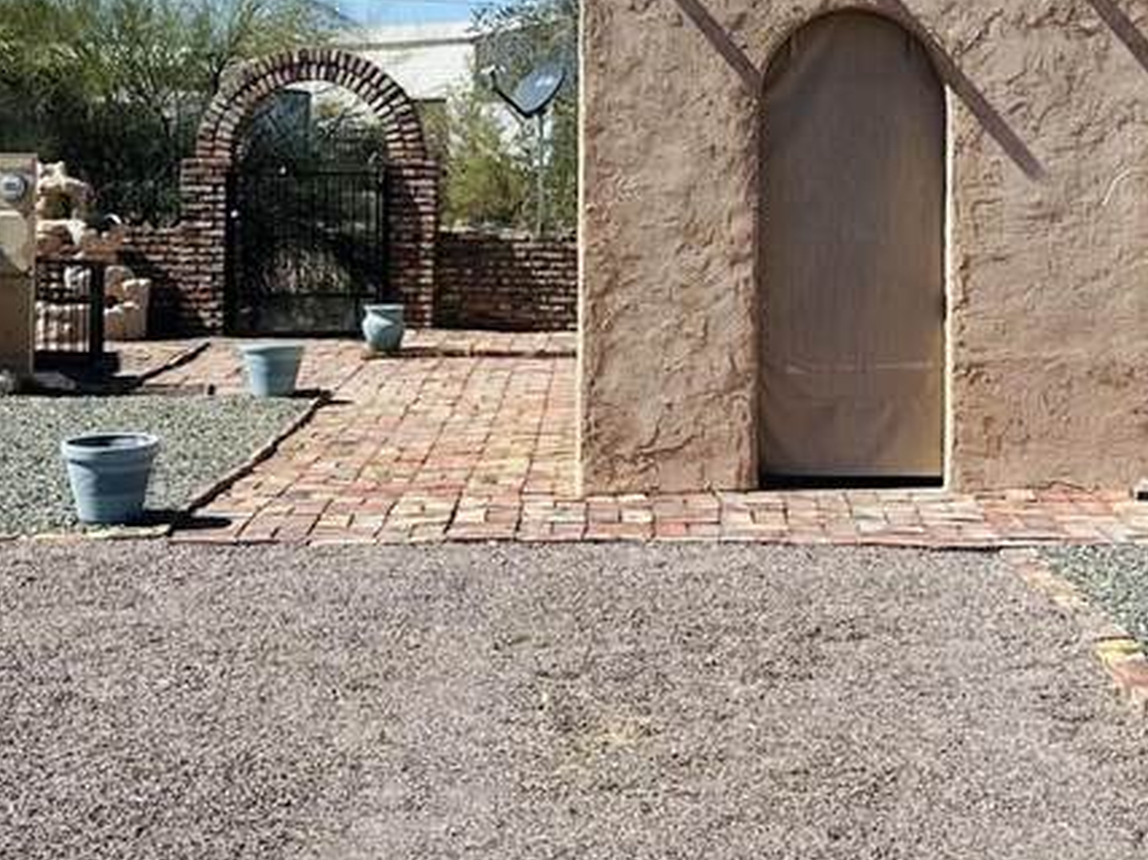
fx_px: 2387
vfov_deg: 20.0
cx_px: 640
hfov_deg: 27.0
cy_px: 73
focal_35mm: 72
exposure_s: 1/6211
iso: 80
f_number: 1.78
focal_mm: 6.86
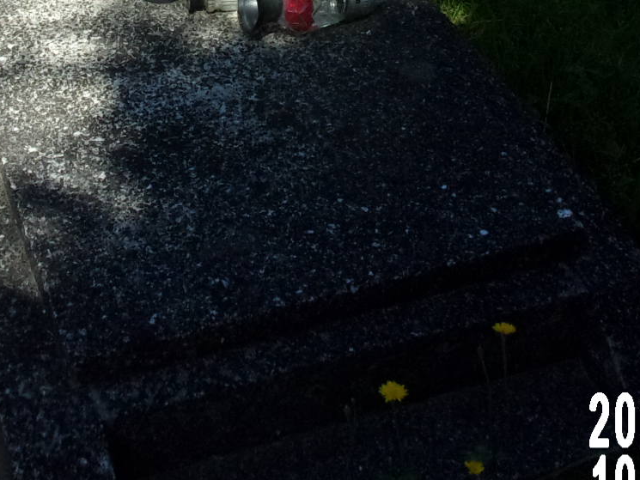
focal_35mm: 77
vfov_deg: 18.4
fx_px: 1424
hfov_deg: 25.2
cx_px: 210
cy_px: -62
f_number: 10.8
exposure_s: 1/180
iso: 200
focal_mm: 5.1
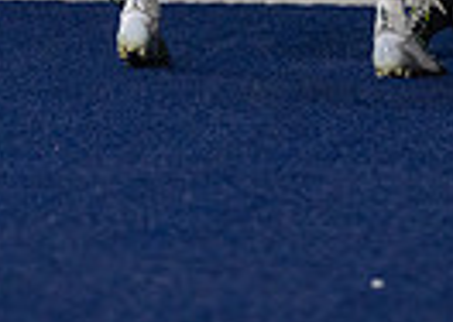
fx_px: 11876
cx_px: 559
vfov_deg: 1.6
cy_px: -339
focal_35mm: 924
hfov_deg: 2.2
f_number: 2.8
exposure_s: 1/1250
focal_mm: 200
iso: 2000
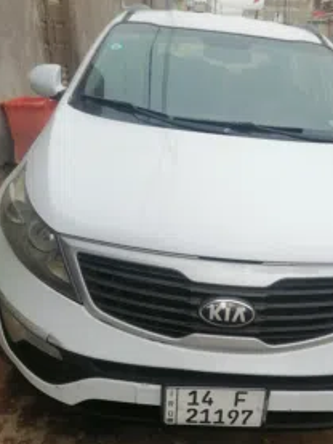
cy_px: 293
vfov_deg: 47.1
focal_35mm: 39
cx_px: 213
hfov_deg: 36.6
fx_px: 500
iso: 50
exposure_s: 1/607
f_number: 1.8
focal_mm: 5.3
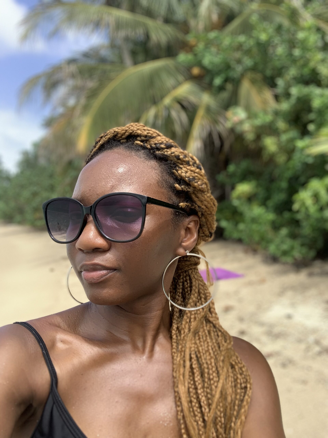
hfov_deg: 44.2
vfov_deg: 56.8
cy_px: 219
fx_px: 404
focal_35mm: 32
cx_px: 164
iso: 16
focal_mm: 2.87
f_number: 2.2
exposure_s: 1/436
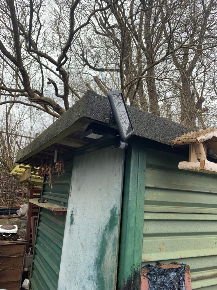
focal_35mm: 26
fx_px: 217
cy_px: 145
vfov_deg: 67.3
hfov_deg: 53.1
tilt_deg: +13.0
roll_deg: -3.4
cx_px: 108
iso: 25
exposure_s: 1/243
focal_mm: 4.25
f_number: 1.8
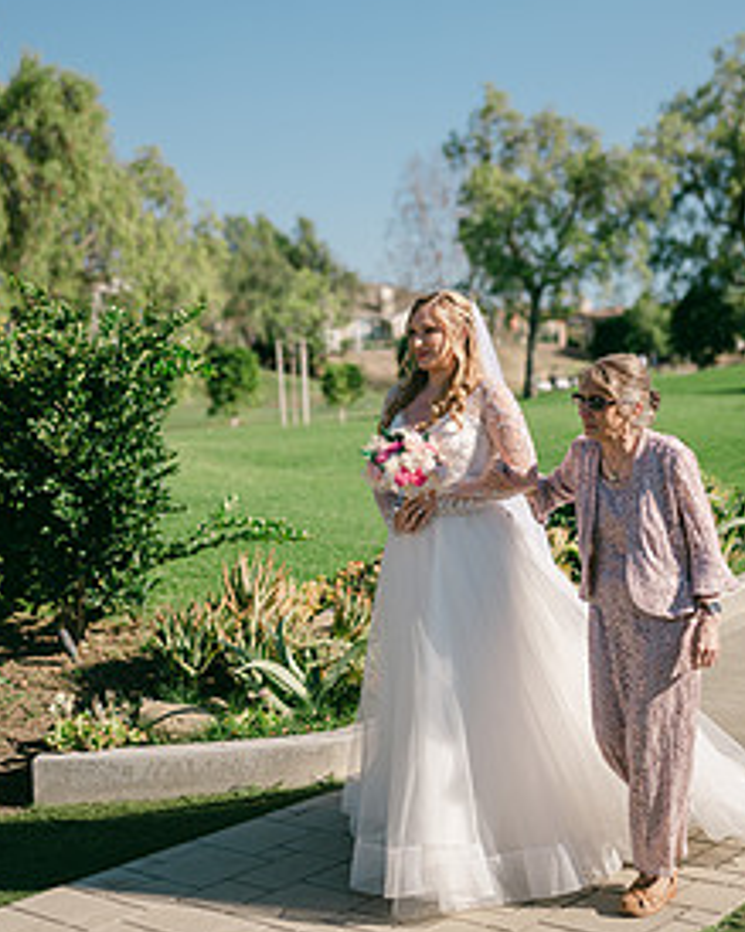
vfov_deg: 34.6
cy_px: 357
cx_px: 463
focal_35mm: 54
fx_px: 1489
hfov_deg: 28.0
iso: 64
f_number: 1.4
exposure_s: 1/8000
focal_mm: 35
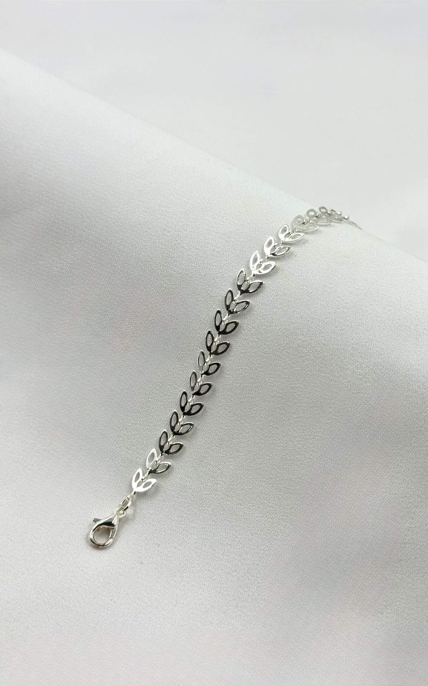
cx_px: 256
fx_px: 952
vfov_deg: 39.6
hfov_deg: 25.3
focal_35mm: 51
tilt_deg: -39.2
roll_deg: -5.1
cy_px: 344
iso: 64
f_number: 1.78
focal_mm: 6.76
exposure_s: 1/980
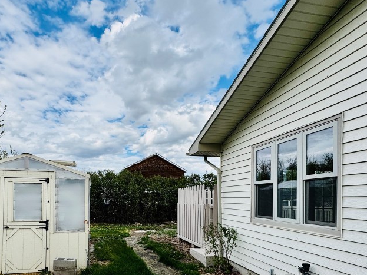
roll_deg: -1.1
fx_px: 244
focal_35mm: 23
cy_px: 197
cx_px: 140
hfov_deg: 72.8
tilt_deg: -0.1
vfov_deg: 56.7
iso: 50
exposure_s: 1/1449
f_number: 2.2
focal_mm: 2.22
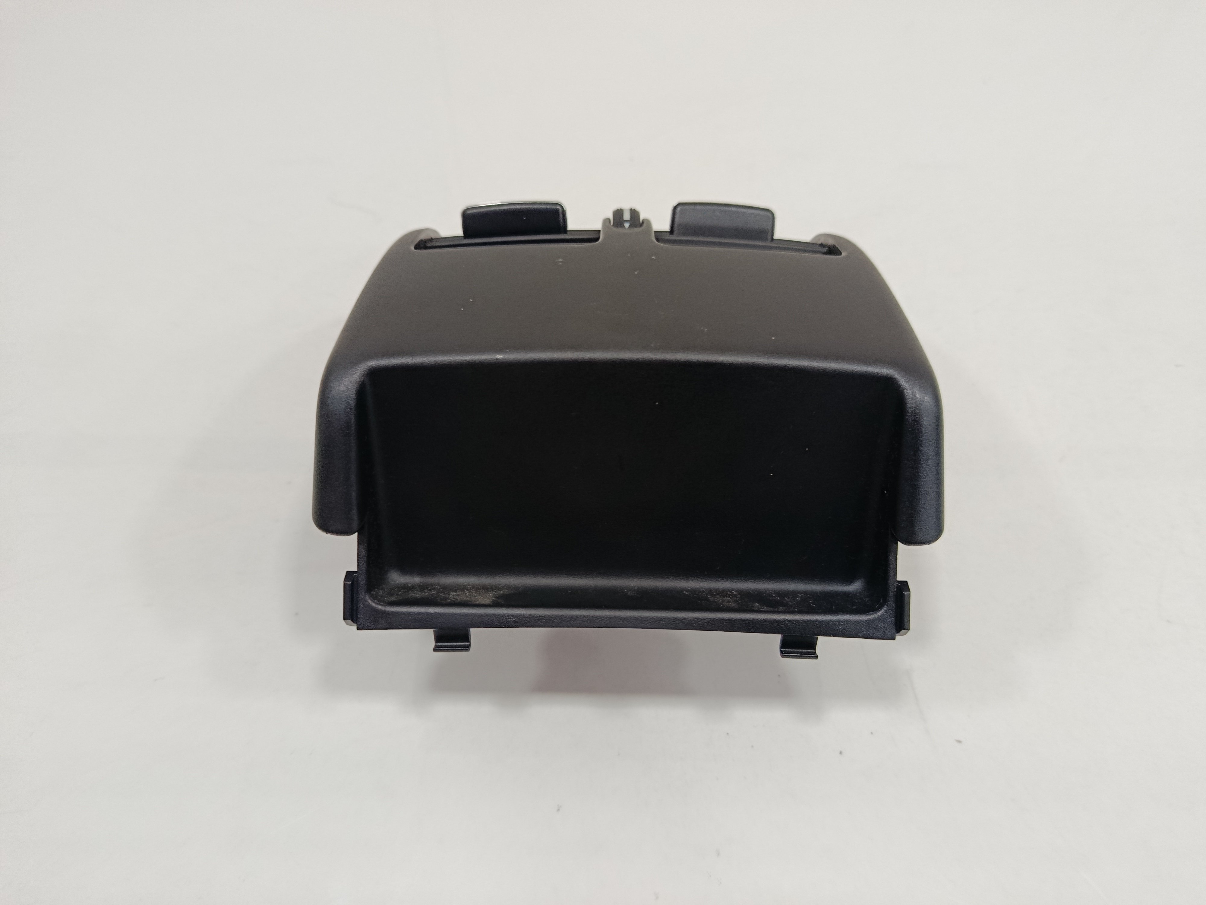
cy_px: 452
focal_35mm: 24
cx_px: 603
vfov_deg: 56.8
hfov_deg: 71.6
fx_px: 836
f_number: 1.7
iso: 1118
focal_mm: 5.24
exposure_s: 1/100
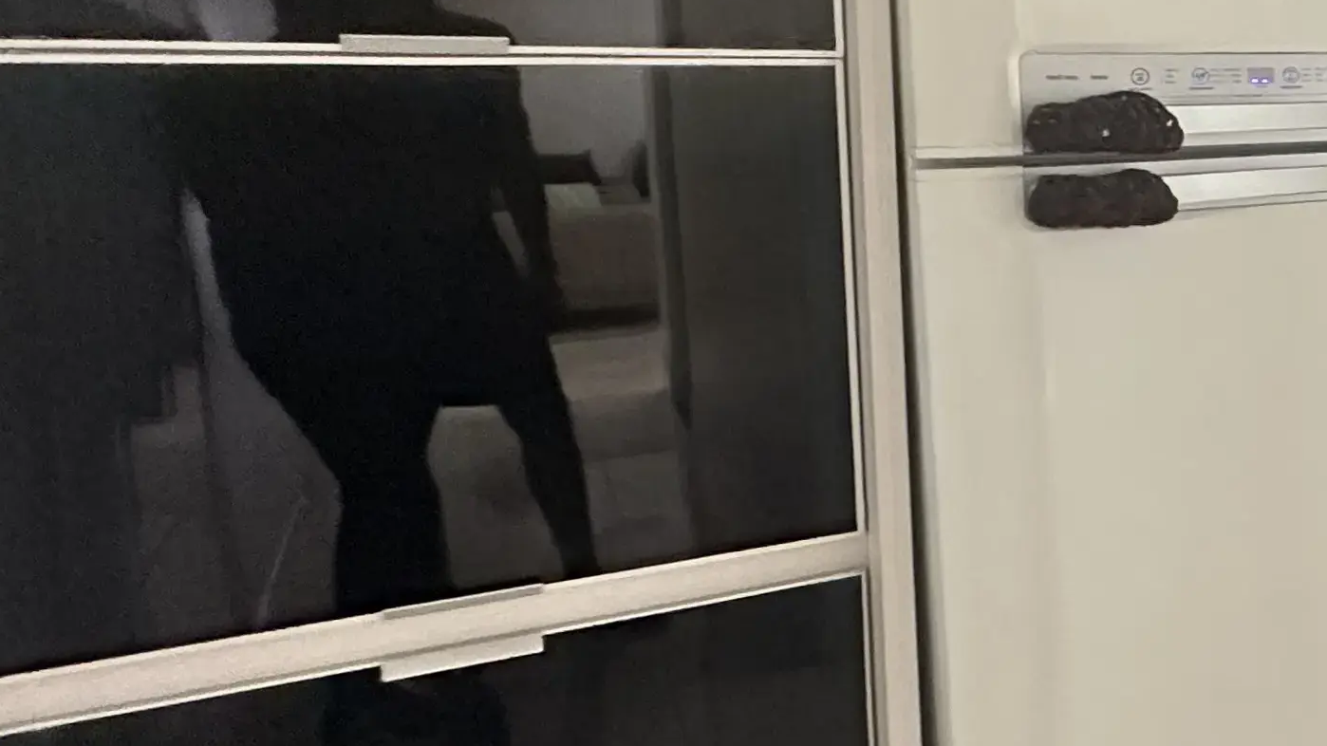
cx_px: 1849
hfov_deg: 31.4
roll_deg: +0.2
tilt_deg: -5.0
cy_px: 179
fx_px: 1548
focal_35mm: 44
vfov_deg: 26.7
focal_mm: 2.22
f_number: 2.2
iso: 1250
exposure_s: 1/60
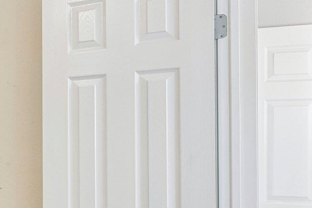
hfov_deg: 32.6
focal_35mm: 47
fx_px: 407
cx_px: -83
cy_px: 150
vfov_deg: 28.3
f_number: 5.6
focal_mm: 15
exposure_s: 1/8
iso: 400
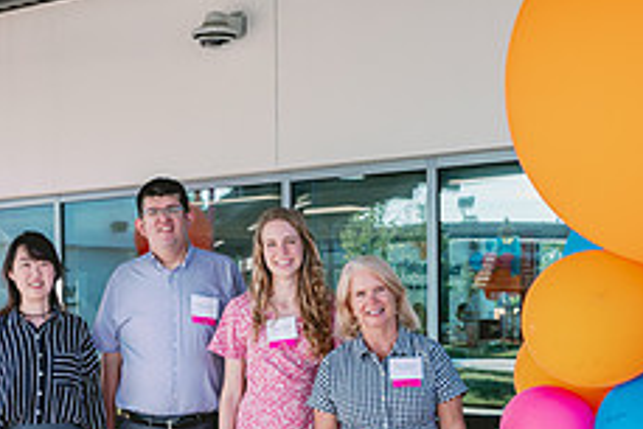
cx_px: 205
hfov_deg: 29.8
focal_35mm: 67
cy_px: 359
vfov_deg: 20.1
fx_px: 1197
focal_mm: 26.5
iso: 125
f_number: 4.5
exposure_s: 1/160
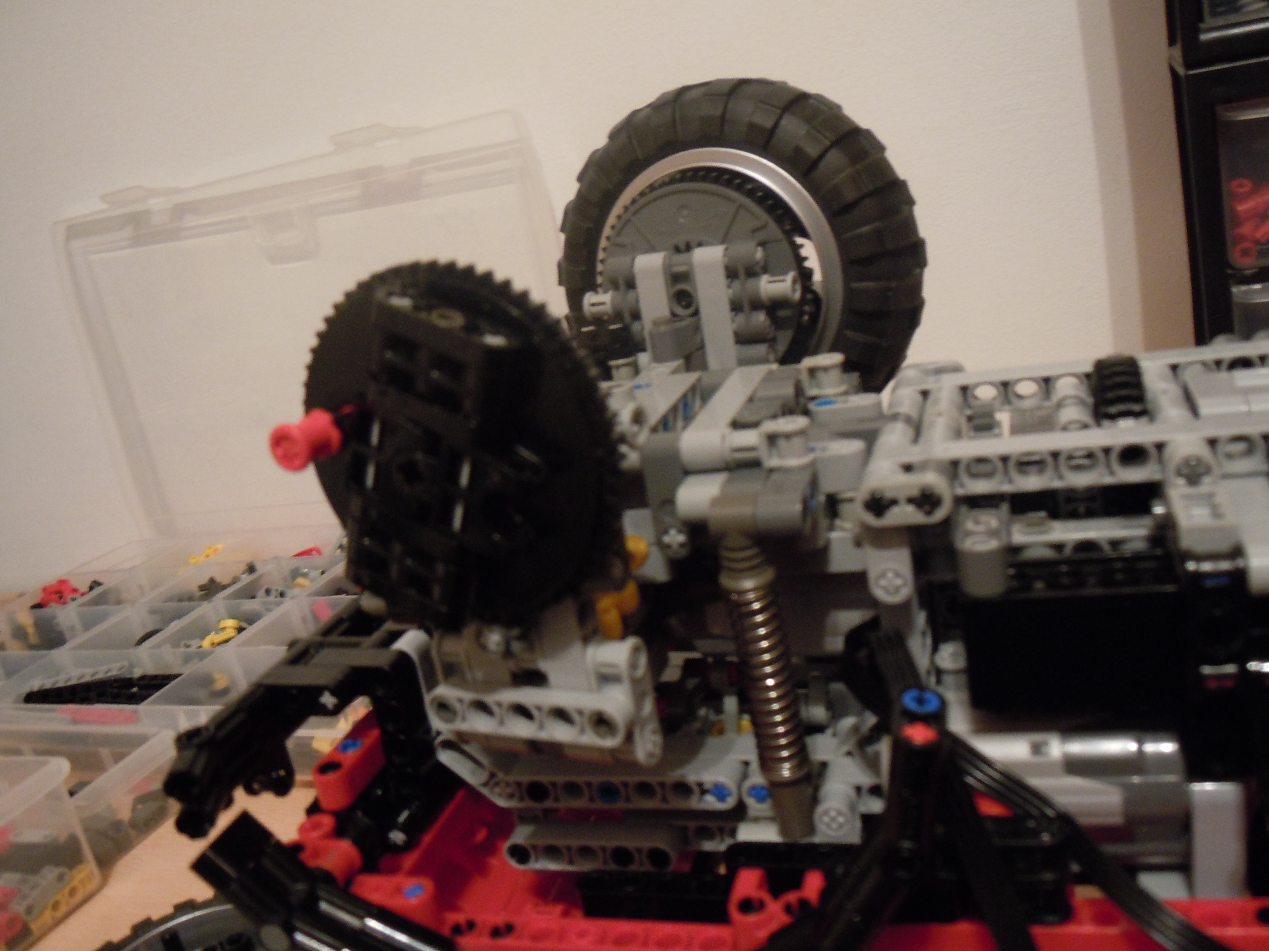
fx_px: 1136
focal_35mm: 31
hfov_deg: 58.4
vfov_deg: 45.4
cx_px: 639
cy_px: 489
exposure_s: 1/5
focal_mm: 5.4
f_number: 3.5
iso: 400
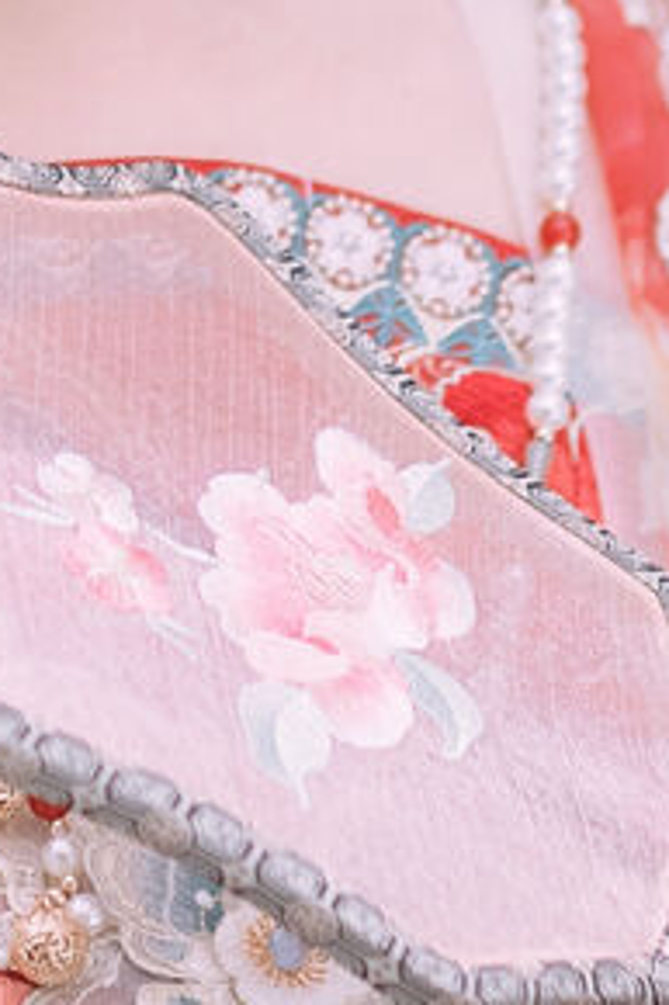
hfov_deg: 2.6
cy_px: -634
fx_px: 14734
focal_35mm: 528
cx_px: -243
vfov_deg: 3.9
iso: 200
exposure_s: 1/1250
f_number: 1.8
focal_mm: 85
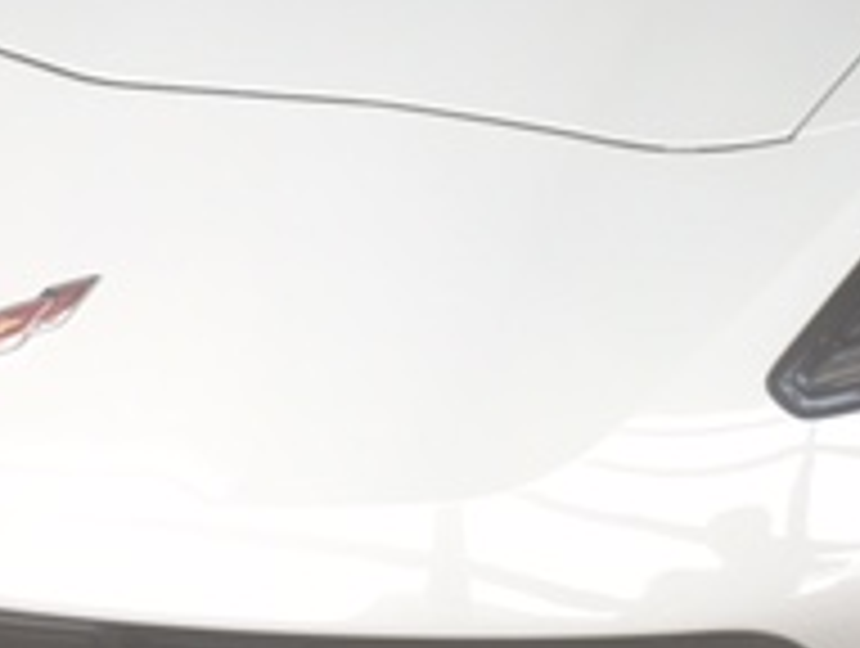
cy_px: 45
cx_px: 635
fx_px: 2414
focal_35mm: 97
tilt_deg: -26.0
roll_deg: +4.4
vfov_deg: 15.1
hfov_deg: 20.1
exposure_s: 1/120
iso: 25
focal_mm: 4.15
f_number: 2.2
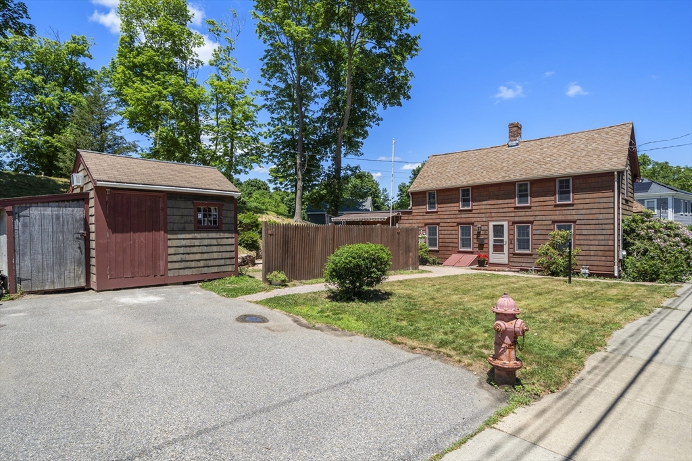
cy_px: 230
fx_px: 346
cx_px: 346
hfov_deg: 90.0
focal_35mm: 18
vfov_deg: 67.4
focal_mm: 18
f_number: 7.1
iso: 320
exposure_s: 1/640
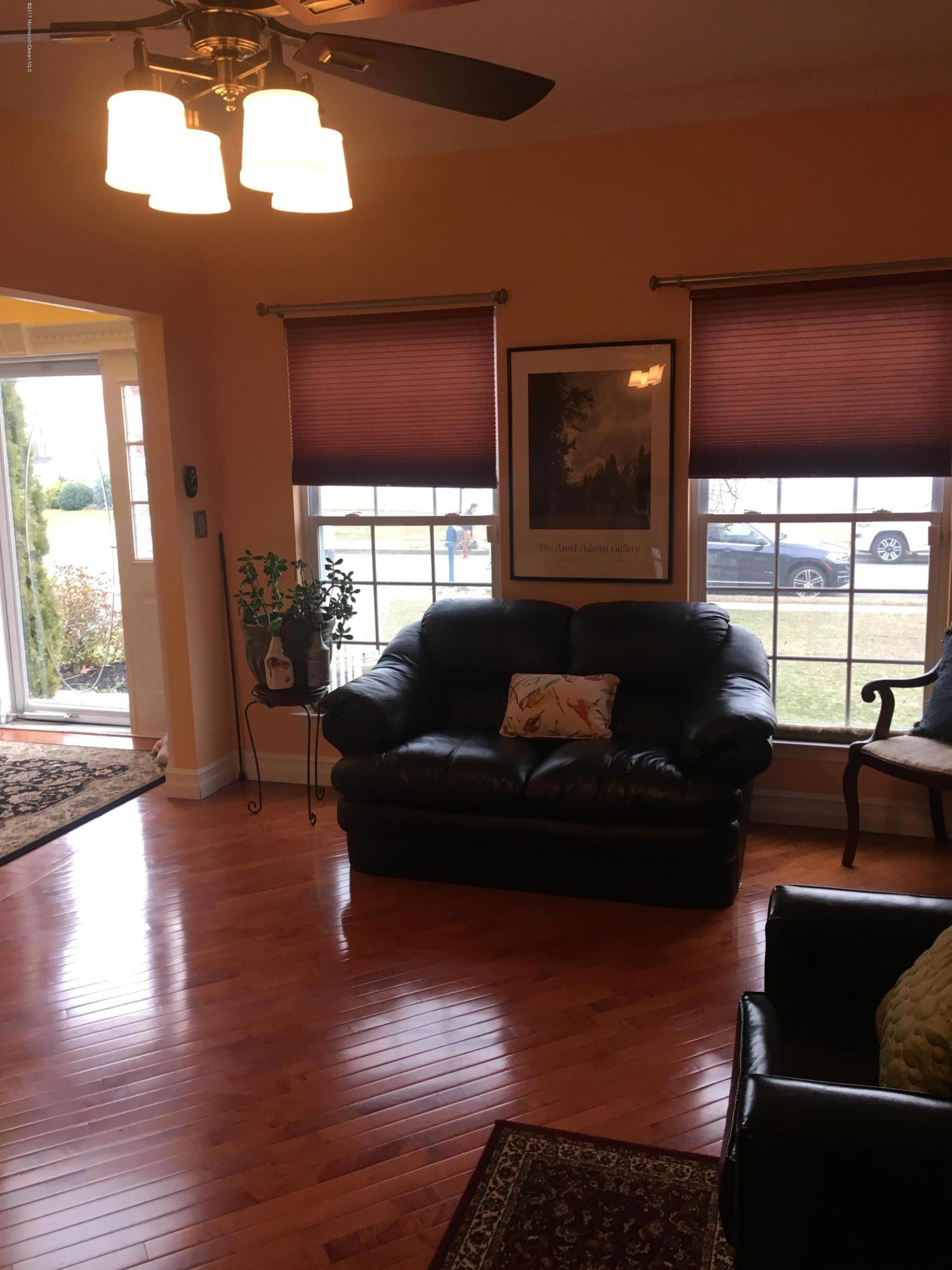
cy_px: 635
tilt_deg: -12.3
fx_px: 1063
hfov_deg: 48.2
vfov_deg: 61.7
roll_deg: +4.1
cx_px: 476
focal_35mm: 29
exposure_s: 1/30
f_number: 2.2
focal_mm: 4.15
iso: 50
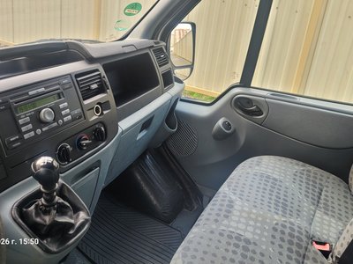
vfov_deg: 53.1
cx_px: 176
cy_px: 132
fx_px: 265
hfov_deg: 67.3
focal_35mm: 26
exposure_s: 1/120
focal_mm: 5.4
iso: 40
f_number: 1.8
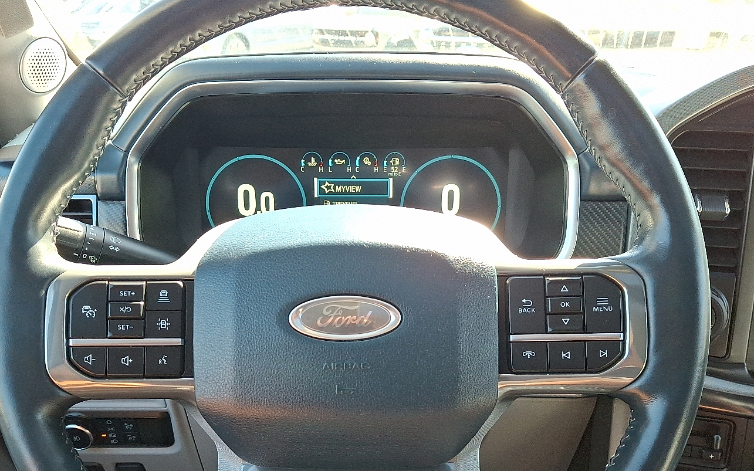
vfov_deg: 38.0
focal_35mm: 33
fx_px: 678
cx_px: 353
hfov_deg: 58.1
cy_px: 304
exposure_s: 1/120
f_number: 1.8
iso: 65
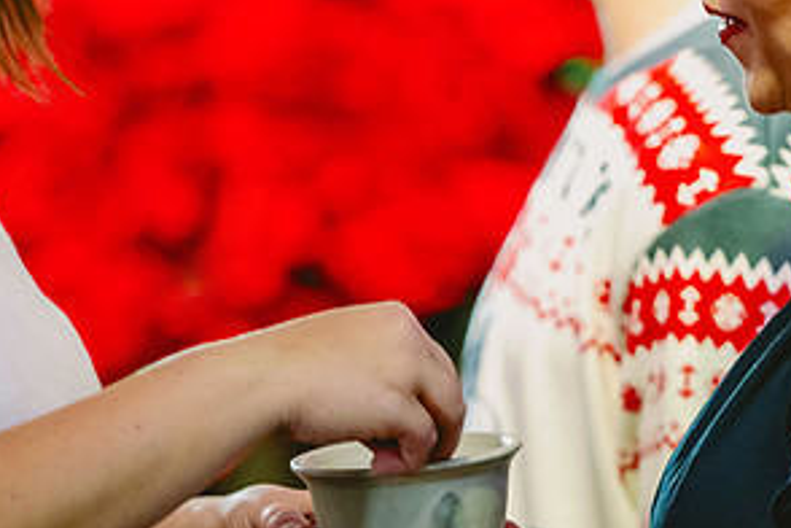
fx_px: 8019
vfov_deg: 3.8
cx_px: 339
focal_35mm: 365
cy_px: 516
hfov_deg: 5.6
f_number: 2.8
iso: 3200
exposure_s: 1/160
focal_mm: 185
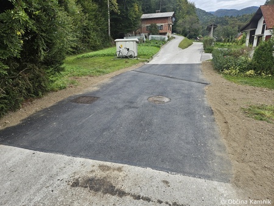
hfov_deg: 73.9
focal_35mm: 23
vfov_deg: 58.9
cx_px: 137
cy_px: 103
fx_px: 182
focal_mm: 5.4
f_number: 1.8
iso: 25
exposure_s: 1/300
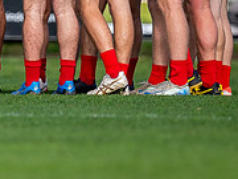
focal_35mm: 2937
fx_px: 20193
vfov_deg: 0.5
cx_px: -29
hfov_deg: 0.7
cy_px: -94
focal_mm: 500
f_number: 4
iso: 220
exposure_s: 1/2000
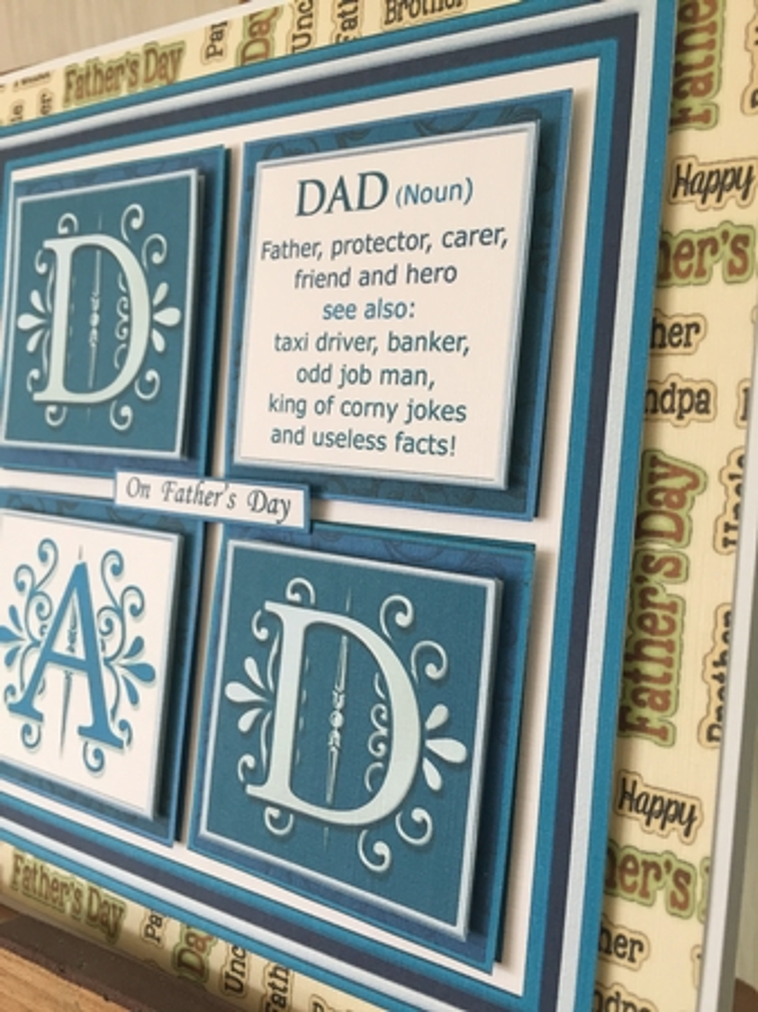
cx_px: 379
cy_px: 506
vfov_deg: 61.7
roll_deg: +4.2
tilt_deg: -13.0
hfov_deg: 48.2
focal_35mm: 29
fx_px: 848
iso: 50
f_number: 2.2
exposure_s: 1/33
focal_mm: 4.15
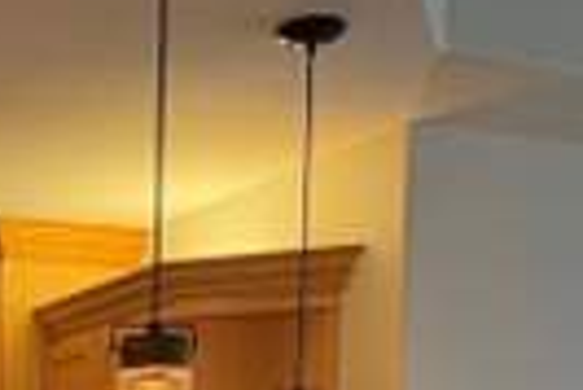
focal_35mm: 90
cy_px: 692
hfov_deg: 21.4
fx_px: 1459
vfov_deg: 13.7
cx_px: -70
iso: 200
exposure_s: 1/60
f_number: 1.78
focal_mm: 6.76
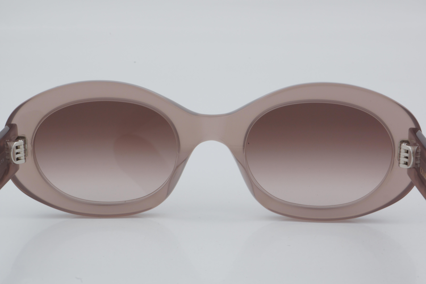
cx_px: 213
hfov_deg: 24.6
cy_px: 142
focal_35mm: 82
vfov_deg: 16.6
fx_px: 976
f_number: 32
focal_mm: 55
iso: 100
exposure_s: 1/4
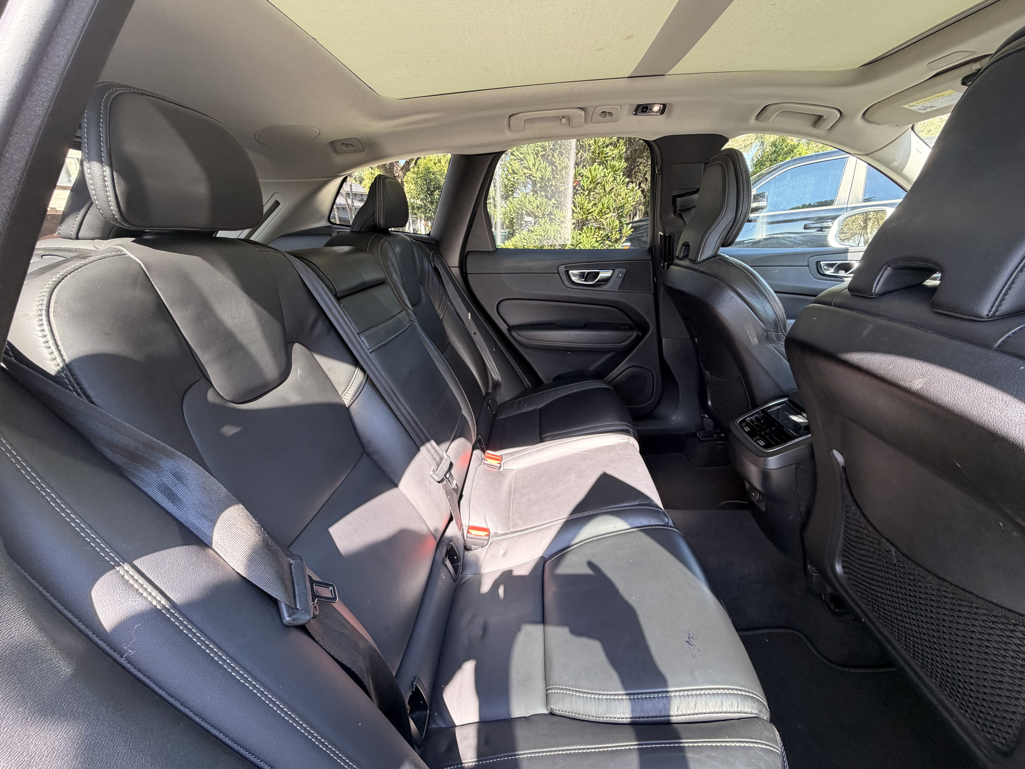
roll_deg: +3.1
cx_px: 512
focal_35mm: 14
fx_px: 415
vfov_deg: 85.7
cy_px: 384
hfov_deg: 102.1
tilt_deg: -21.7
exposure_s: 1/121
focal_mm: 2.22
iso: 125
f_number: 2.2
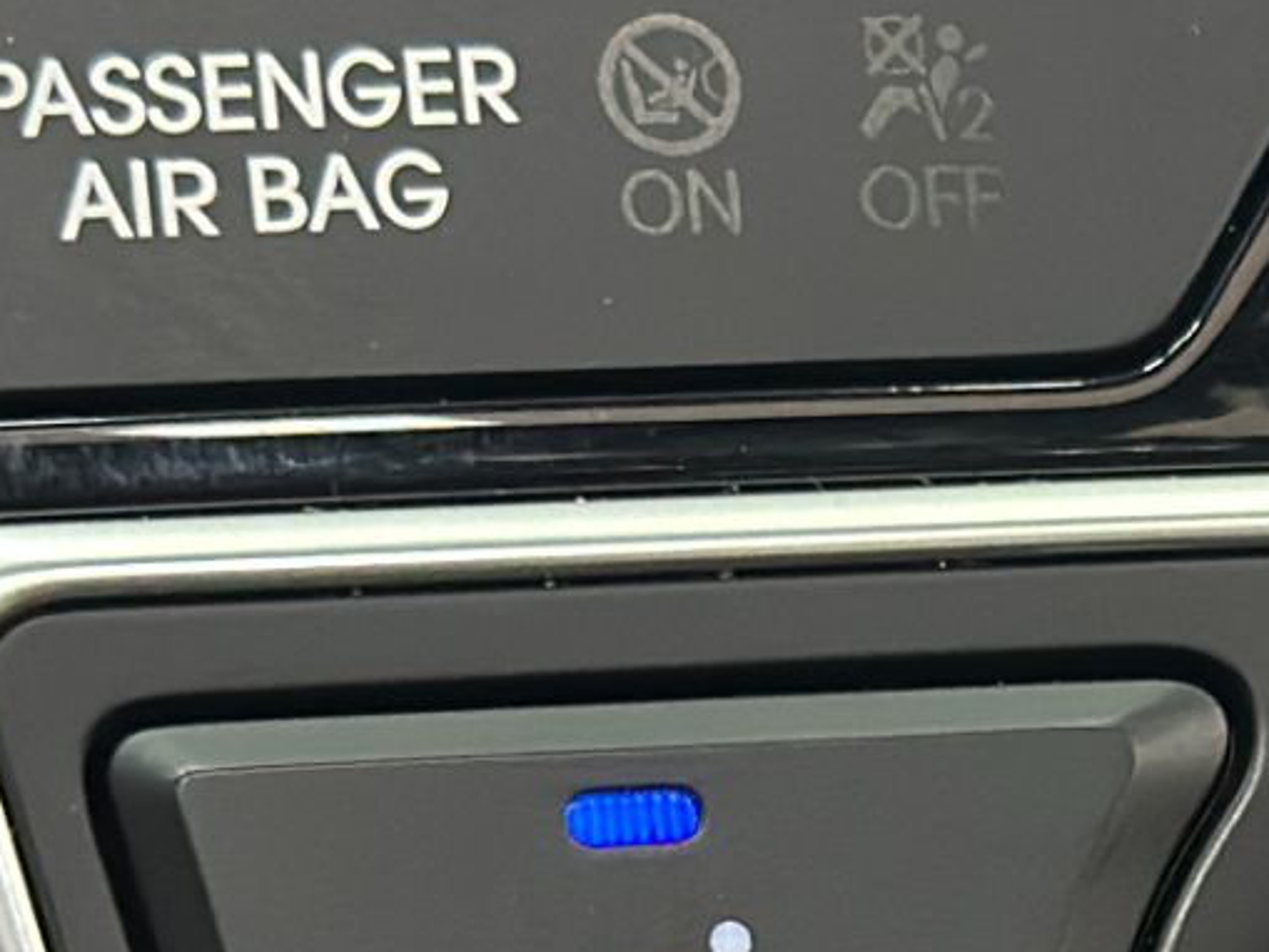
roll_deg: -3.2
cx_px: 1291
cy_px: 1413
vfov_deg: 8.0
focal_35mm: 181
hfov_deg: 10.8
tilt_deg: -20.2
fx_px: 6637
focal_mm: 6.86
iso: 640
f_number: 1.78
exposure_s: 1/40
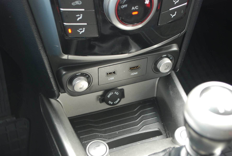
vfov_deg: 25.8
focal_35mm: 52
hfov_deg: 37.8
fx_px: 339
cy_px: 78
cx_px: 116
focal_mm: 35
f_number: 5.3
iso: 400
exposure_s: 1/13
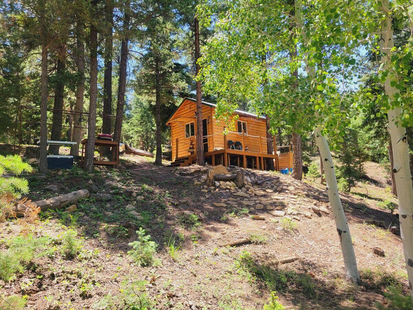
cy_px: 155
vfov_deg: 53.1
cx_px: 206
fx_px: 310
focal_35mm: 26
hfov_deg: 67.3
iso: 40
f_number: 1.8
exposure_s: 1/492
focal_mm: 5.4
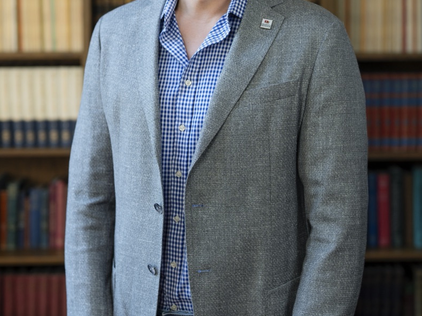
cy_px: 122
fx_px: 890
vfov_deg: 20.1
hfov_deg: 26.7
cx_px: 209
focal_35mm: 73
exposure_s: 1/250
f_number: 2
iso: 200
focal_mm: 50
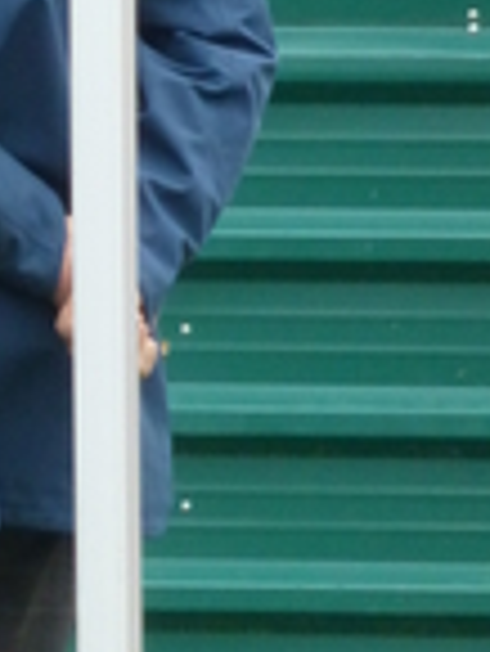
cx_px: -375
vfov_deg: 1.7
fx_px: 21861
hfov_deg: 1.3
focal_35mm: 1160
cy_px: -72
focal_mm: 55.7
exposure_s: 1/320
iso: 400
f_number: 5.9
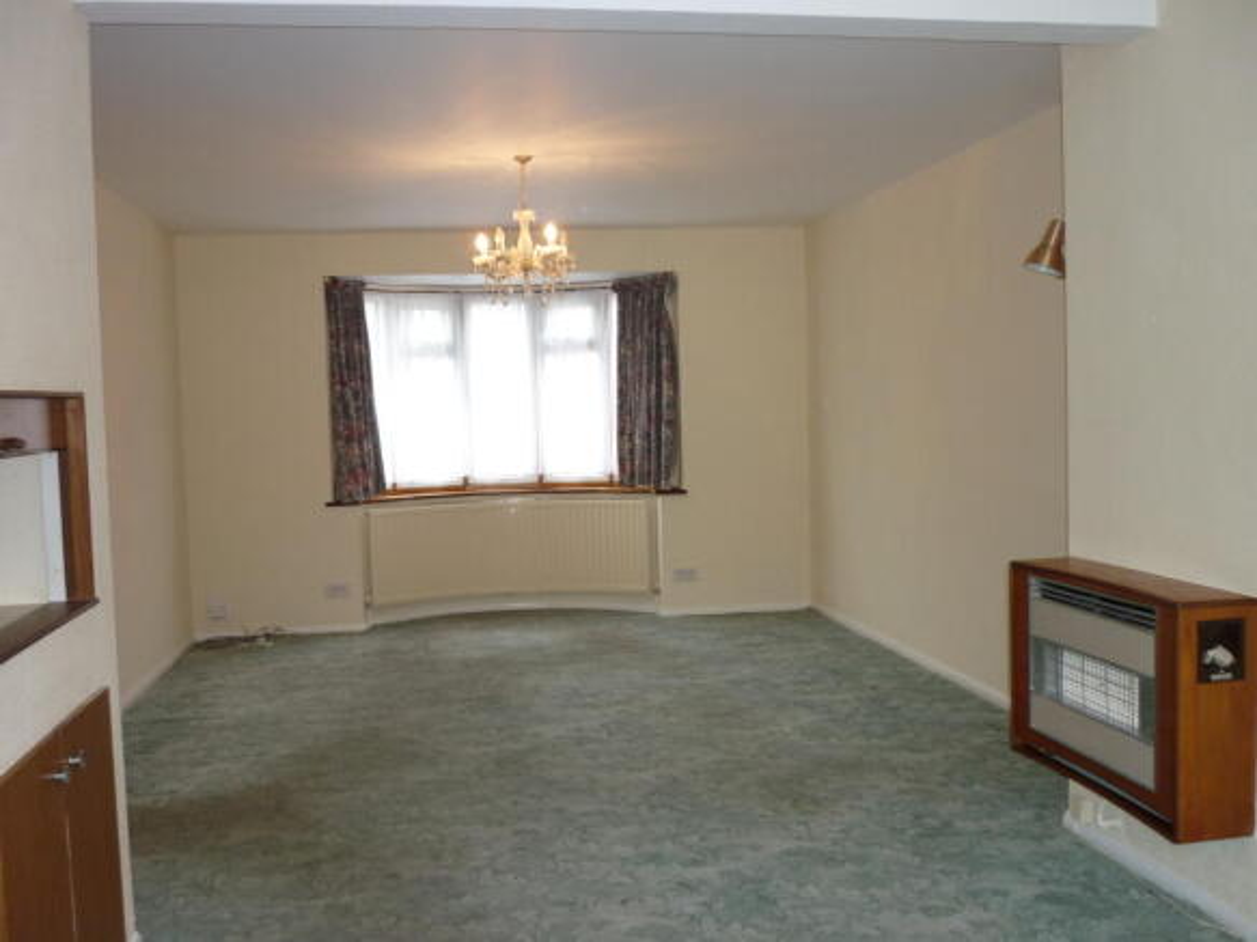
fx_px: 1198
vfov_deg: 42.9
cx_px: 628
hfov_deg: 55.4
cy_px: 471
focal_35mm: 33
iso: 160
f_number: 2.8
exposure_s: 1/30
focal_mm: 5.5
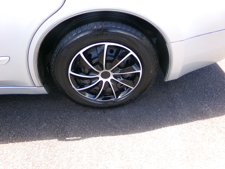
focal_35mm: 24
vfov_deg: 56.8
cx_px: 112
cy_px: 84
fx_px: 156
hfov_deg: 71.6
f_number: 3.7
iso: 100
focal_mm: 4.3
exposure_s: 1/85
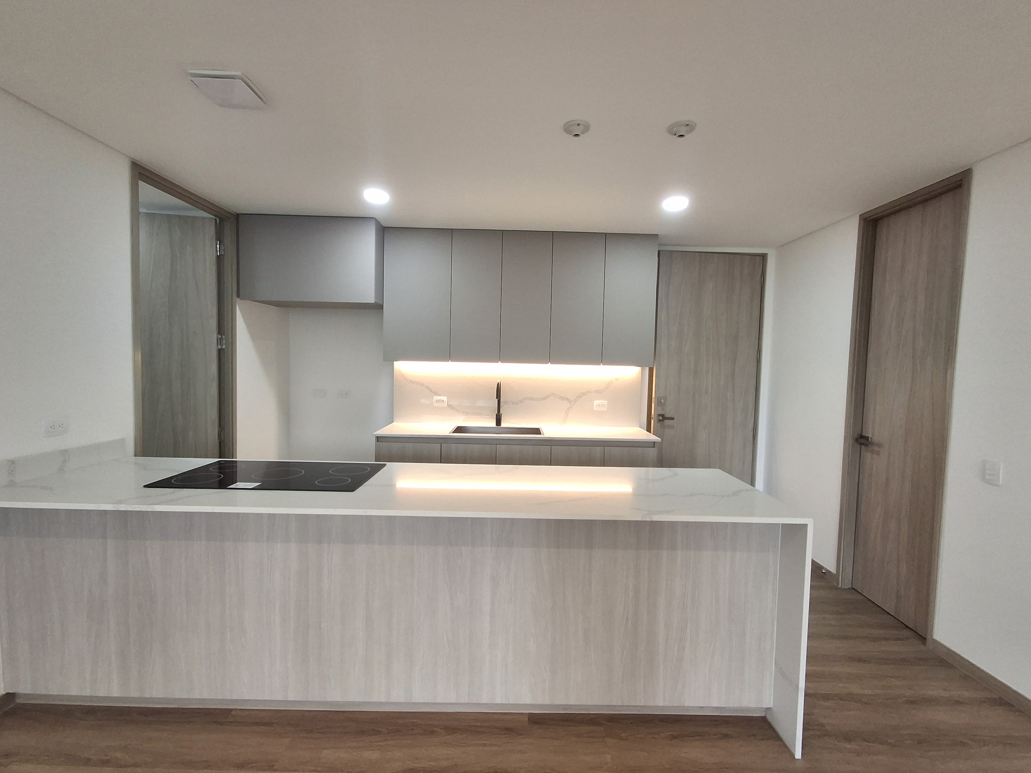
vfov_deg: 78.1
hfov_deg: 94.5
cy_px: 386
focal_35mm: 16
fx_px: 477
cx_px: 516
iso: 125
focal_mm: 1.64
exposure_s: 1/40
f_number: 2.2
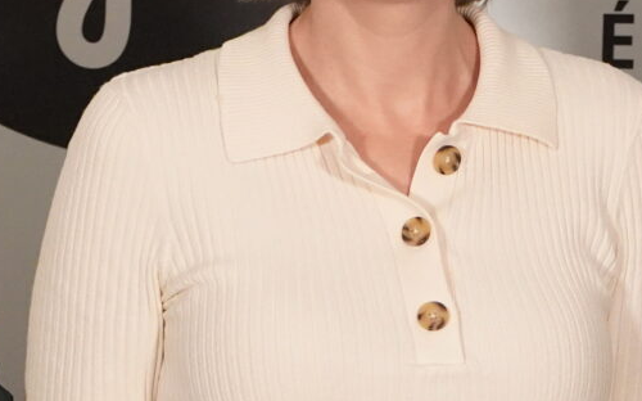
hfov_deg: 11.1
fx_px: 3288
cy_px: 555
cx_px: 538
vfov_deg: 6.9
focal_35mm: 188
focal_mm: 36
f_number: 4
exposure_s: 1/160
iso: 6400
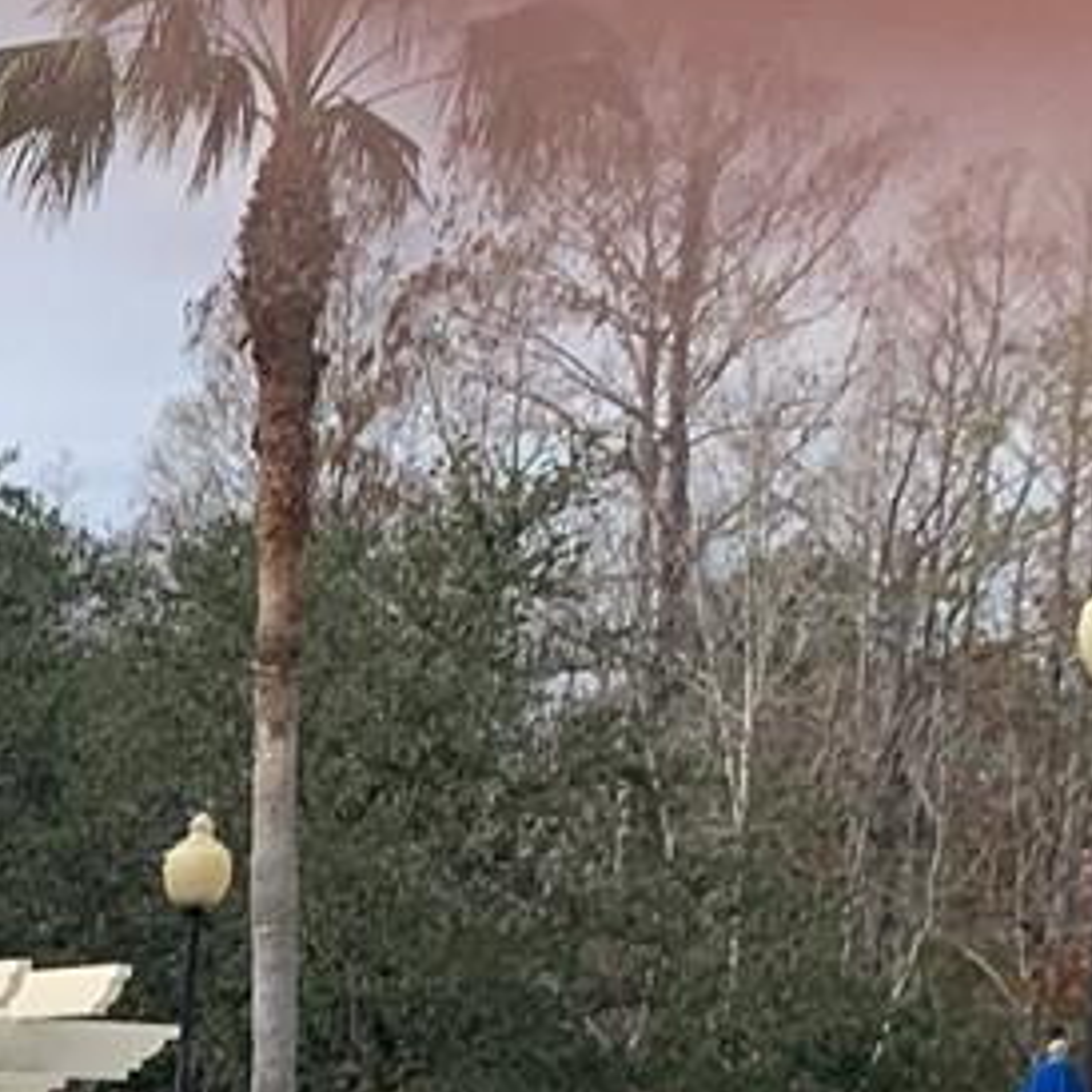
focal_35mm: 134
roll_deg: -0.6
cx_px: -1610
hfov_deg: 10.9
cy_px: 1965
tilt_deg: -7.5
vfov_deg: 12.0
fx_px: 4783
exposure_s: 1/2994
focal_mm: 4.25
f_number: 1.8
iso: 25
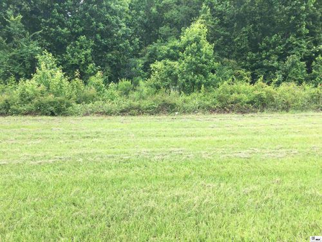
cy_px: 121
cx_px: 161
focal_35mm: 29
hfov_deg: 61.7
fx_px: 270
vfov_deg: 48.2
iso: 25
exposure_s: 1/405
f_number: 2.2
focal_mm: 4.15
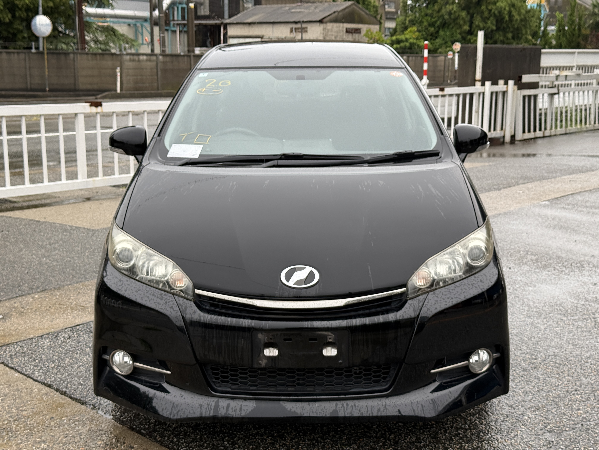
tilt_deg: -10.9
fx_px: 831
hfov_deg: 39.7
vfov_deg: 30.3
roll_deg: -0.5
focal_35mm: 48
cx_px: 300
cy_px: 225
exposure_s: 1/251
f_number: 1.78
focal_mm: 6.76
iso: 64
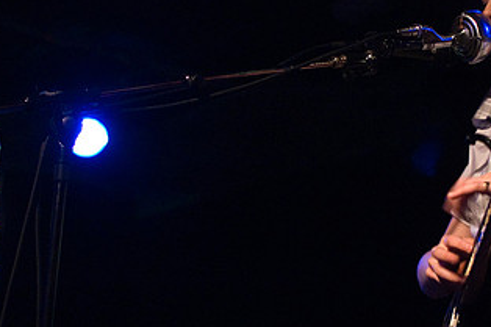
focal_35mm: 97
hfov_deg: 21.0
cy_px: 133
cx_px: 267
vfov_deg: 14.1
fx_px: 1322
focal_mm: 35
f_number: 2.8
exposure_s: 1/25
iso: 800
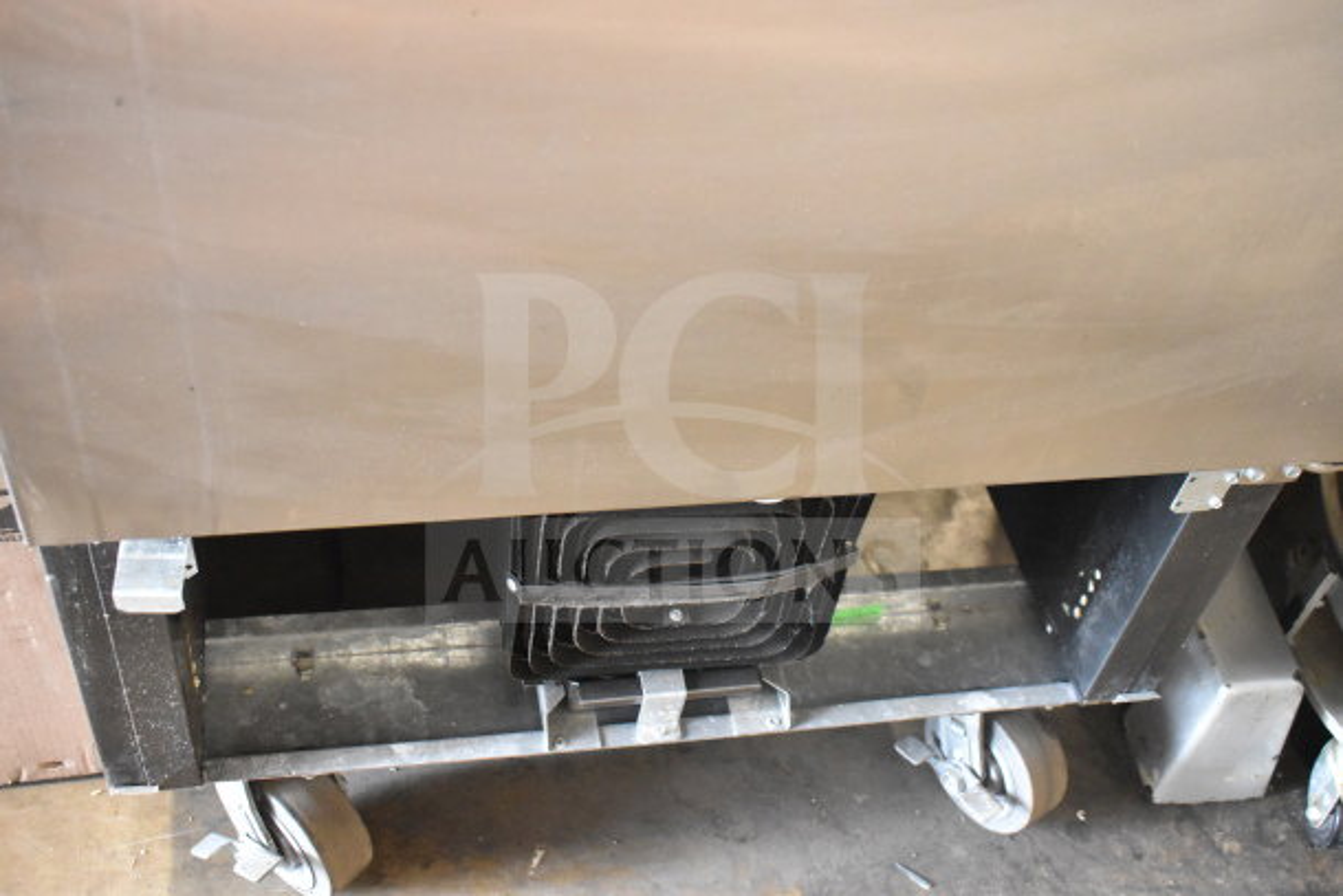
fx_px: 1455
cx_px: 672
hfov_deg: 49.5
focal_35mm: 39
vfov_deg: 34.2
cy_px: 448
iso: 6400
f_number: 4
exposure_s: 1/40
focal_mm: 26
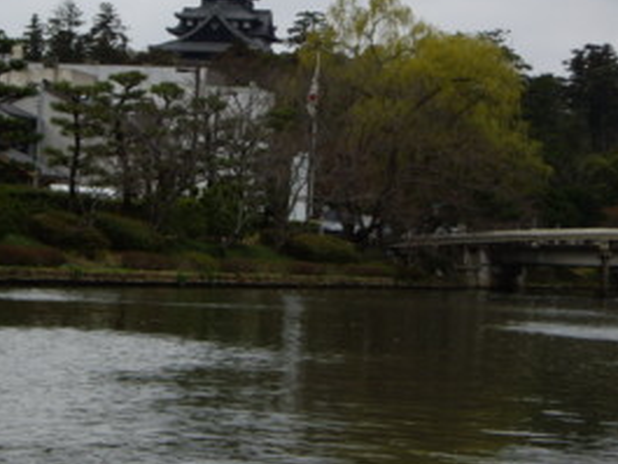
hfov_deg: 14.7
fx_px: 2393
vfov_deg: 11.1
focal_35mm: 134
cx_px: 347
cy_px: 135
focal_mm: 12.8
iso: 50
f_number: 4.1
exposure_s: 1/125
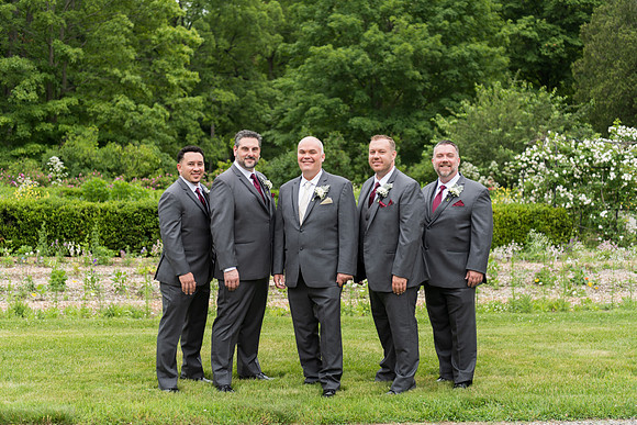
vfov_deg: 27.0
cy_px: 212
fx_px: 885
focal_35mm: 50
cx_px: 318
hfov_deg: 39.6
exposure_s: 1/200
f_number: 2.8
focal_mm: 50
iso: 64
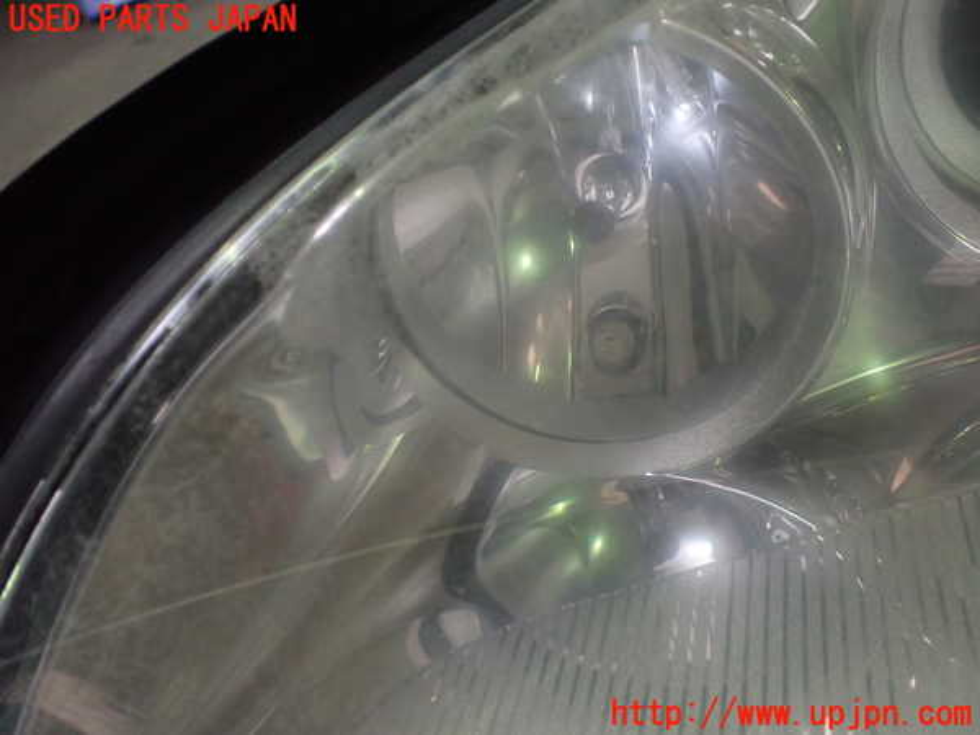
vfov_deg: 46.8
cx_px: 490
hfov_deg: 60.0
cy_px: 368
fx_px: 849
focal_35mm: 30
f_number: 2.3
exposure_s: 1/125
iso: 500
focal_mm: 5.4
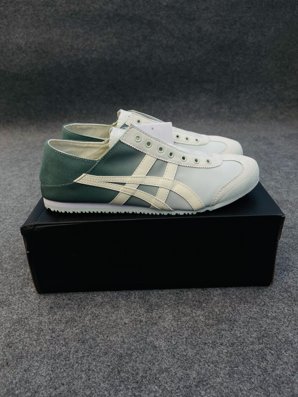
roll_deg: +3.4
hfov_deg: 54.9
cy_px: 198
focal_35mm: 25
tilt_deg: -27.6
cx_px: 149
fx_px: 287
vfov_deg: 69.4
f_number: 1.6
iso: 50
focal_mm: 5.1
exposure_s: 1/1164
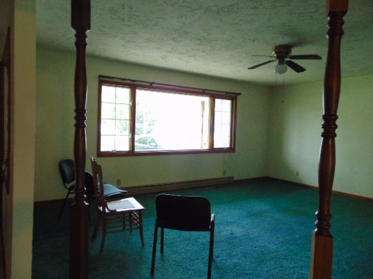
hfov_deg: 69.4
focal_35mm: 25
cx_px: 186
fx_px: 269
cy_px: 140
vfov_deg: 54.9
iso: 250
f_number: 3
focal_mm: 4.5
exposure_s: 1/30
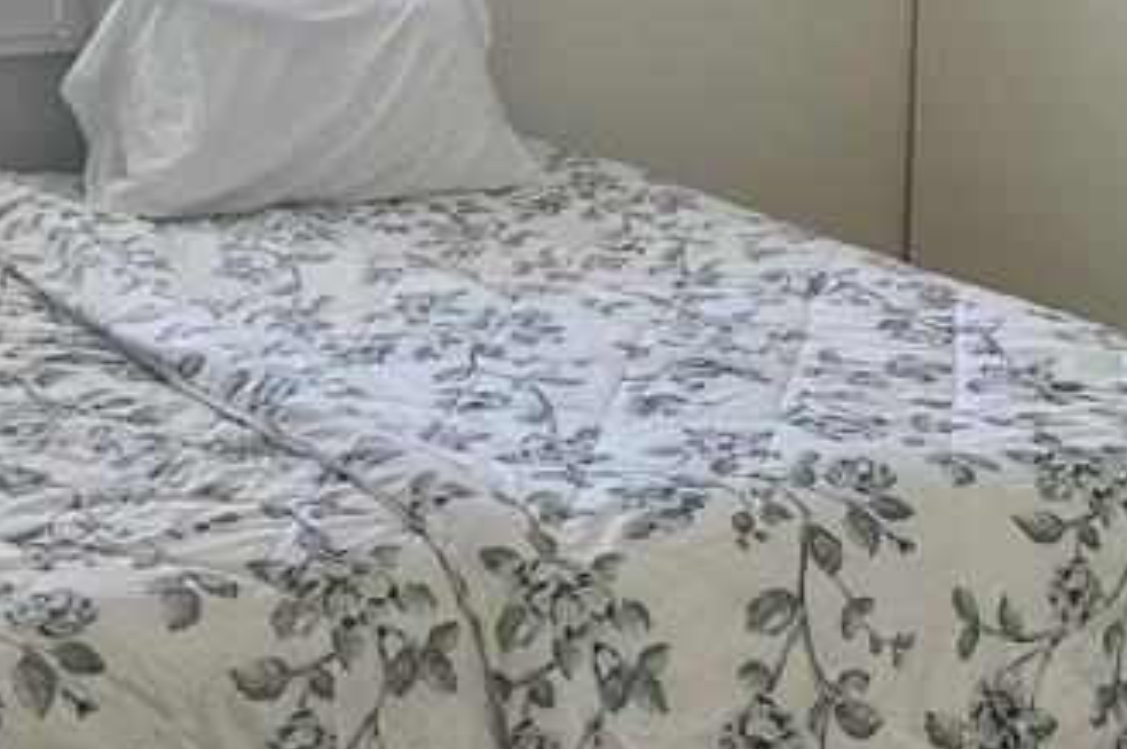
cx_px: 375
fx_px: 2439
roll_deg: -0.4
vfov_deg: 17.3
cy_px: 103
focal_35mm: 78
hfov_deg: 25.9
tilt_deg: -9.1
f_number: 1.78
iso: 200
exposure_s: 1/120
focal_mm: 6.86
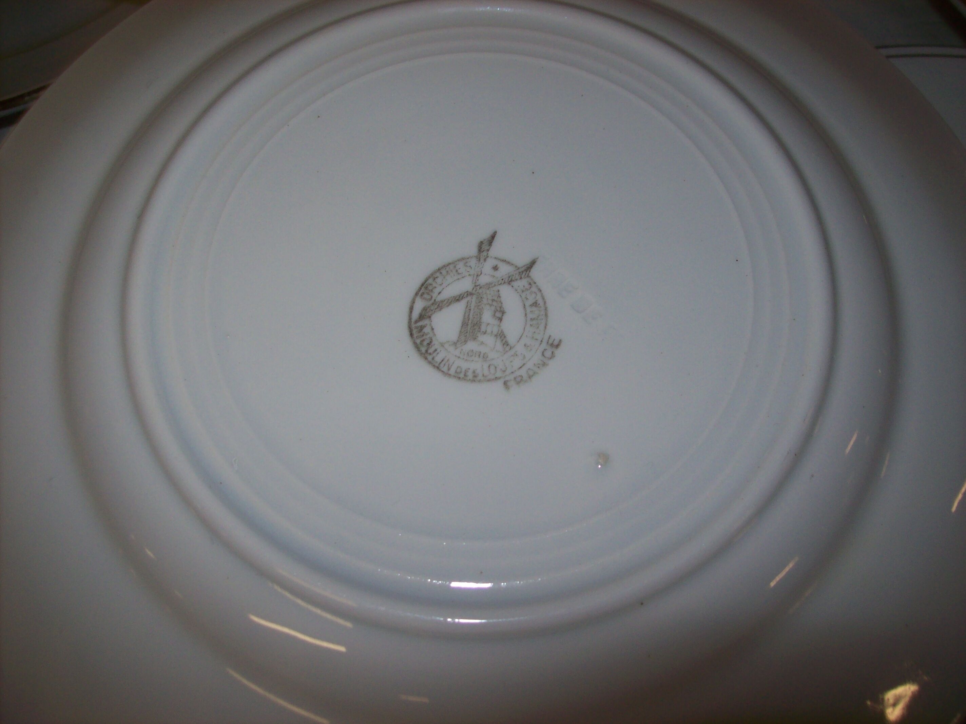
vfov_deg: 39.6
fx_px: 1004
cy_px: 362
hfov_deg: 51.4
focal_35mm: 36
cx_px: 483
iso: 80
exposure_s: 1/64
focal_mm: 6
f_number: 2.7
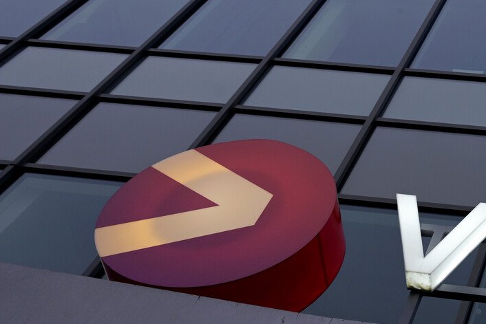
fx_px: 933
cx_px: 533
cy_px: 105
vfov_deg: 19.6
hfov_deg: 26.8
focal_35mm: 69
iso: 320
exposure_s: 1/320
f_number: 5.6
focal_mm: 30.5
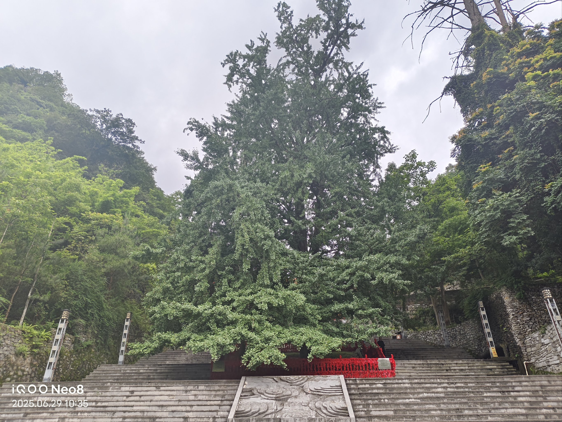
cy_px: 211
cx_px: 281
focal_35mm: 24
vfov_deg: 56.8
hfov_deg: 71.6
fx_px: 390
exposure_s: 1/101
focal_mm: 5.56
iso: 108
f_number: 1.88
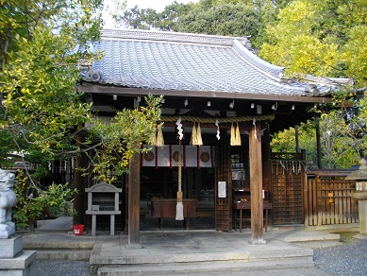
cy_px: 138
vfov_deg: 44.2
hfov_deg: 56.8
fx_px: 339
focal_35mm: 32
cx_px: 184
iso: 161
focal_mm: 5.7
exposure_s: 1/125
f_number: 2.9
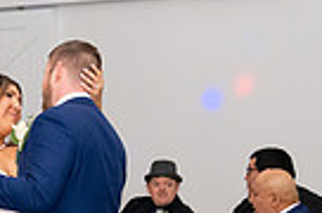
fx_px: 1374
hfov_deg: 12.9
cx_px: -116
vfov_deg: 8.9
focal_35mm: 154
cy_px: 148
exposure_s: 1/320
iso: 3200
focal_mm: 36
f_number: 4
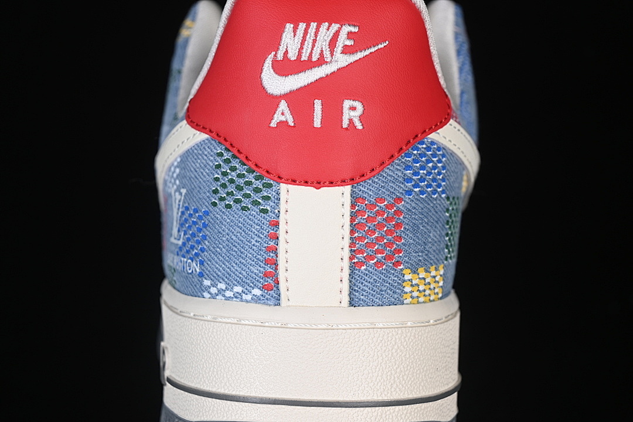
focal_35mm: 75
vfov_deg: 18.2
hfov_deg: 27.0
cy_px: 211
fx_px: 1319
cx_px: 316
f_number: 7.1
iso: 160
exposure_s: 1/80
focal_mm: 50
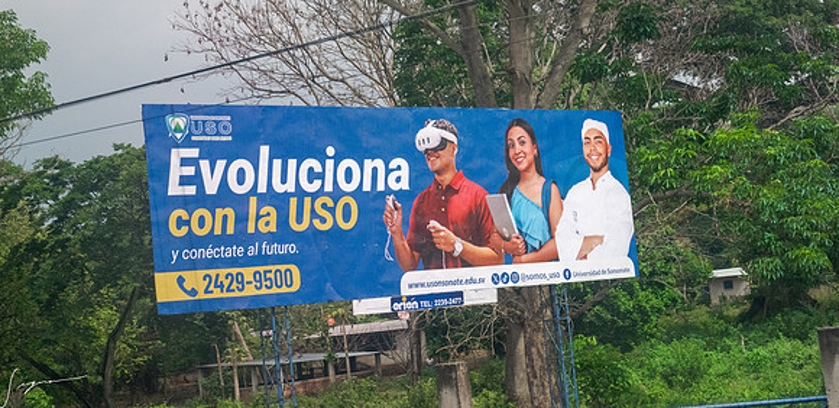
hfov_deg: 29.5
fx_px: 1591
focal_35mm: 74
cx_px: 484
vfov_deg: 14.6
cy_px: 147
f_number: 4
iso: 2800
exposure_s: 1/400
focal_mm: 57
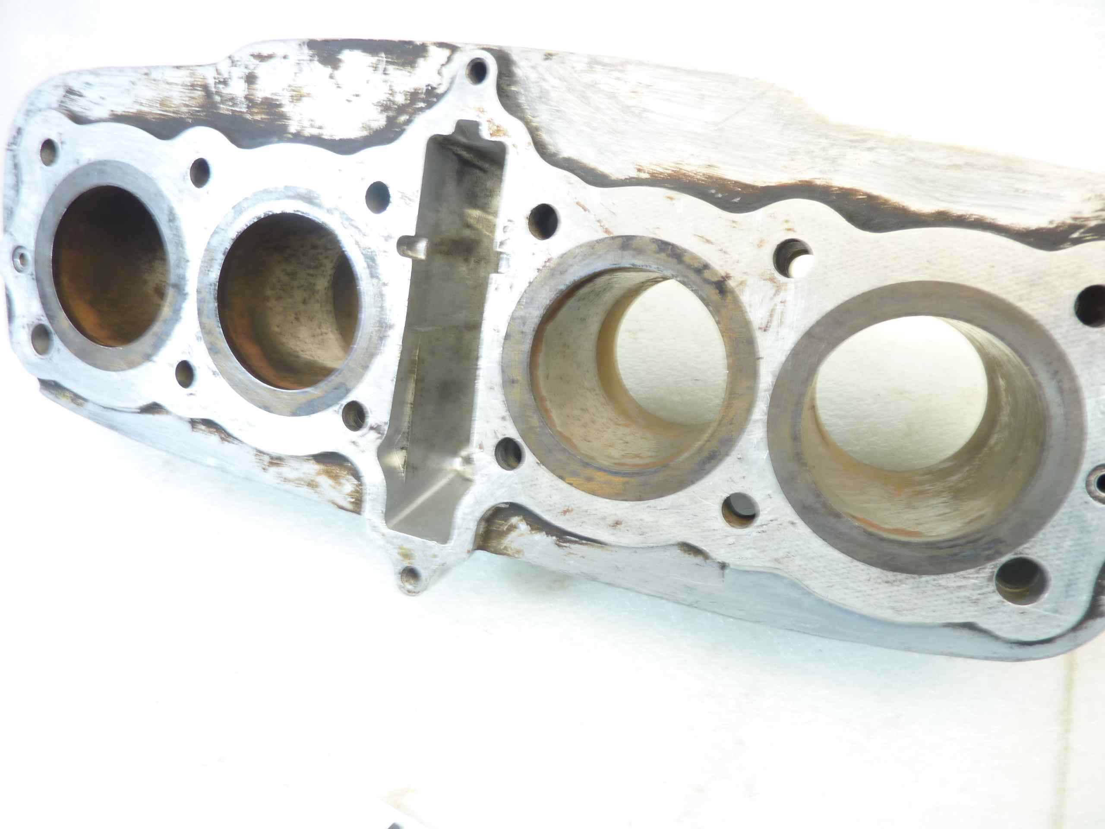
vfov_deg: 54.9
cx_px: 552
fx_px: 798
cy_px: 414
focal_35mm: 25
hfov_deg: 69.4
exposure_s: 1/10
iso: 80
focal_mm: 4.1
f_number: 3.3
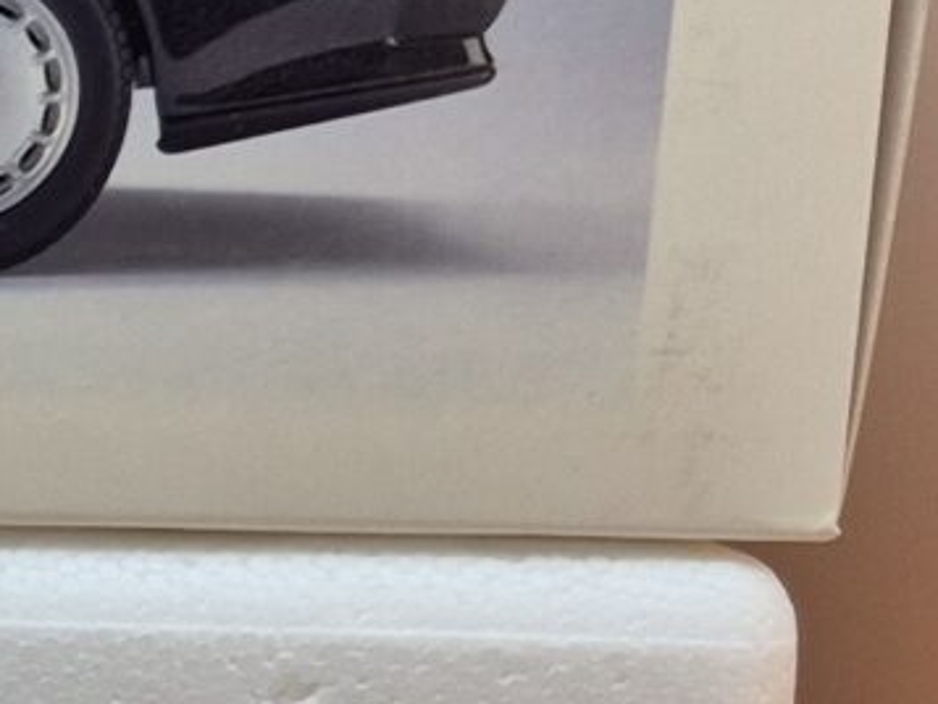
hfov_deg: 10.8
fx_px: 4473
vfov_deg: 8.9
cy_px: 788
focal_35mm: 165
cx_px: -993
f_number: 1.8
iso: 80
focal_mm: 5.4
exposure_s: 1/180
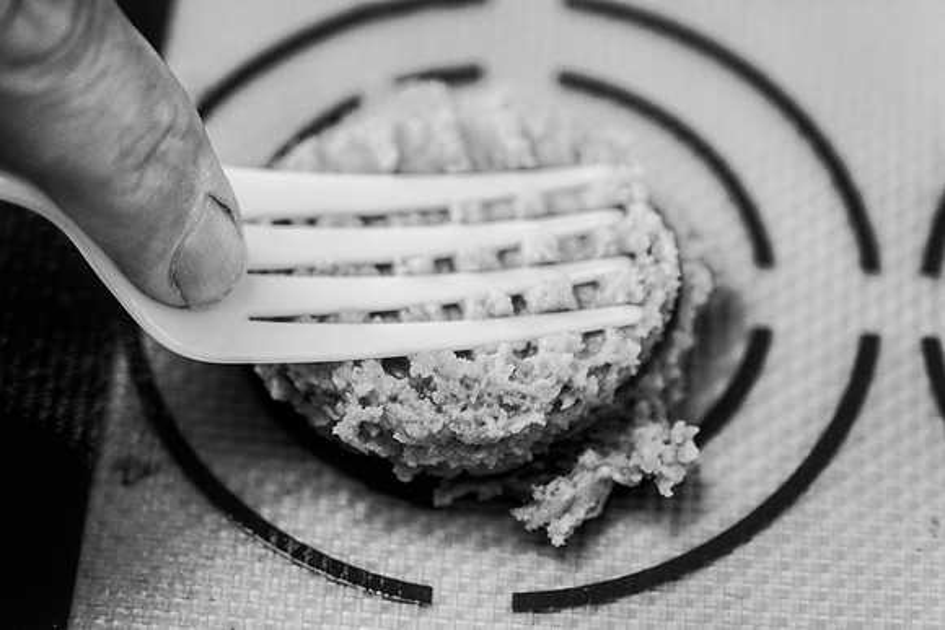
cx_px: 472
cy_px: 315
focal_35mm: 111
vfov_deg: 12.3
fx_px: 2914
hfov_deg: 18.4
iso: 1600
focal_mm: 74.2
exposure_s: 1/80
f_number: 4
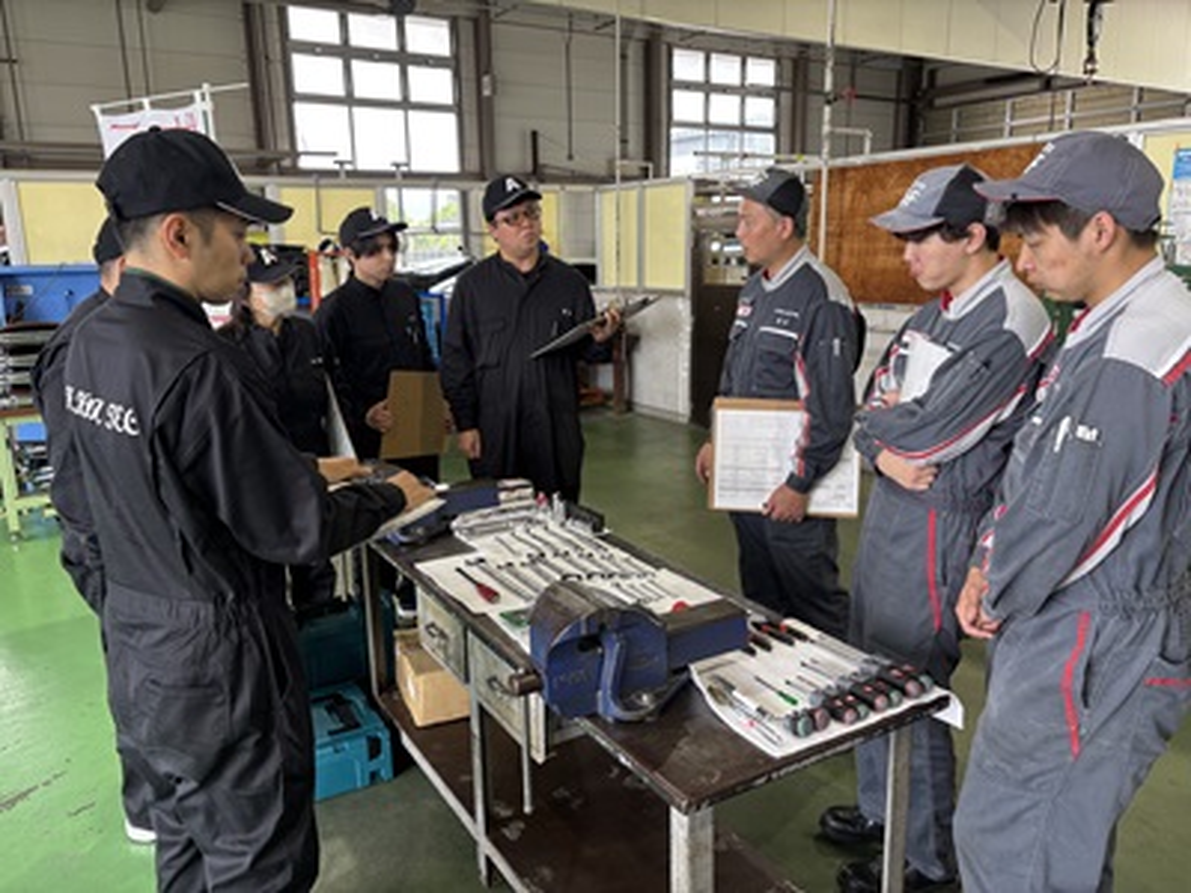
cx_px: 596
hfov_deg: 67.3
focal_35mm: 26
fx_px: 895
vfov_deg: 53.1
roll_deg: +0.6
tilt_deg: -13.0
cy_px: 446
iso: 50
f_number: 1.6
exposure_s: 1/100
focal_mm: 5.96
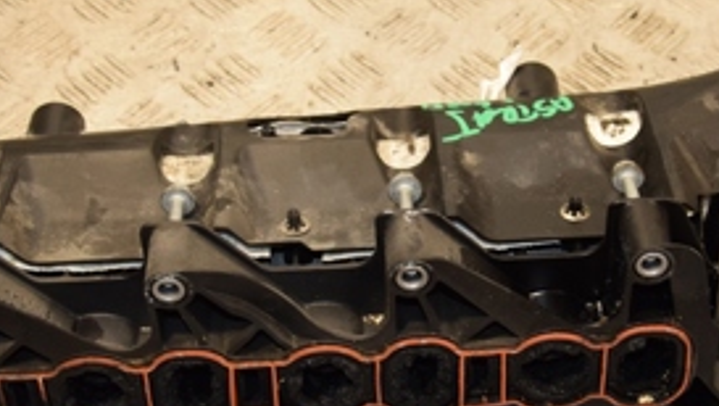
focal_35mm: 81
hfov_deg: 26.1
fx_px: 1545
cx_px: 474
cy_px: 190
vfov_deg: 15.0
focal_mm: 22
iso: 800
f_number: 5
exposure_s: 1/200
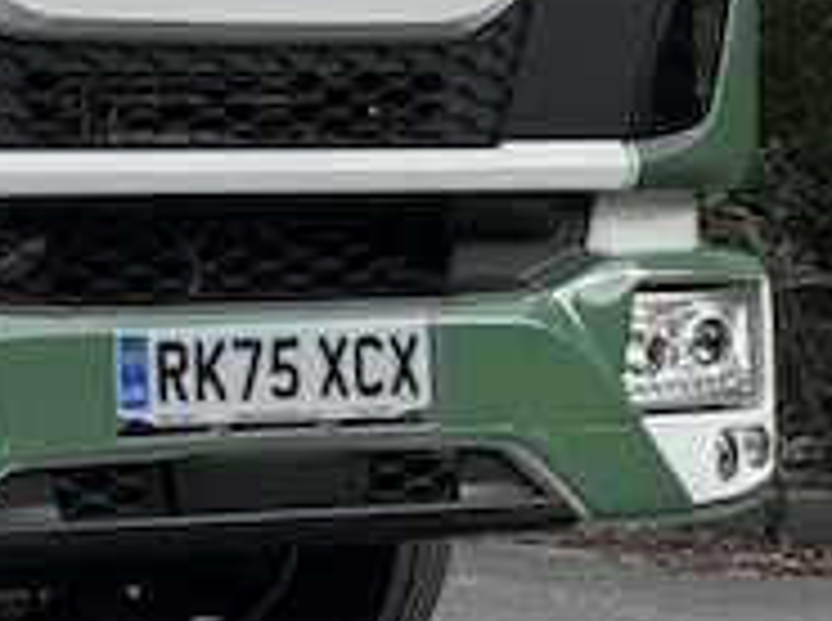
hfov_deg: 9.2
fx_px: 4990
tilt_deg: +4.3
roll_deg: -0.2
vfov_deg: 7.1
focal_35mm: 208
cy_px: -158
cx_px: -531
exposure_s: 1/1608
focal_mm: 6.76
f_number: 1.78
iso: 100
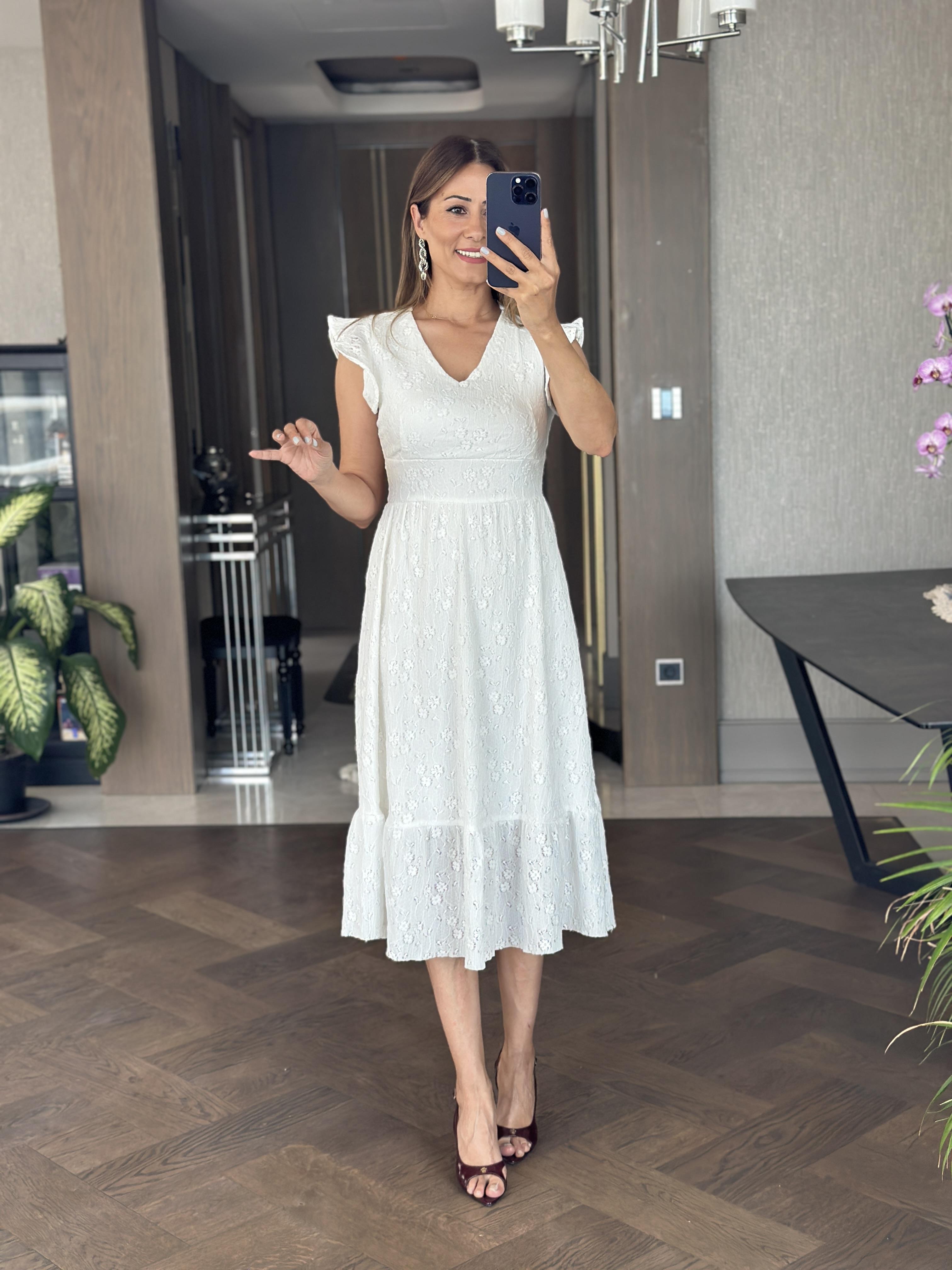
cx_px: 476
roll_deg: +1.8
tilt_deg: -17.7
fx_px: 1760
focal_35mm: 48
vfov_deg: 39.7
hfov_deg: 30.3
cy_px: 635
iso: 100
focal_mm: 6.86
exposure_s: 1/163
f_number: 1.78
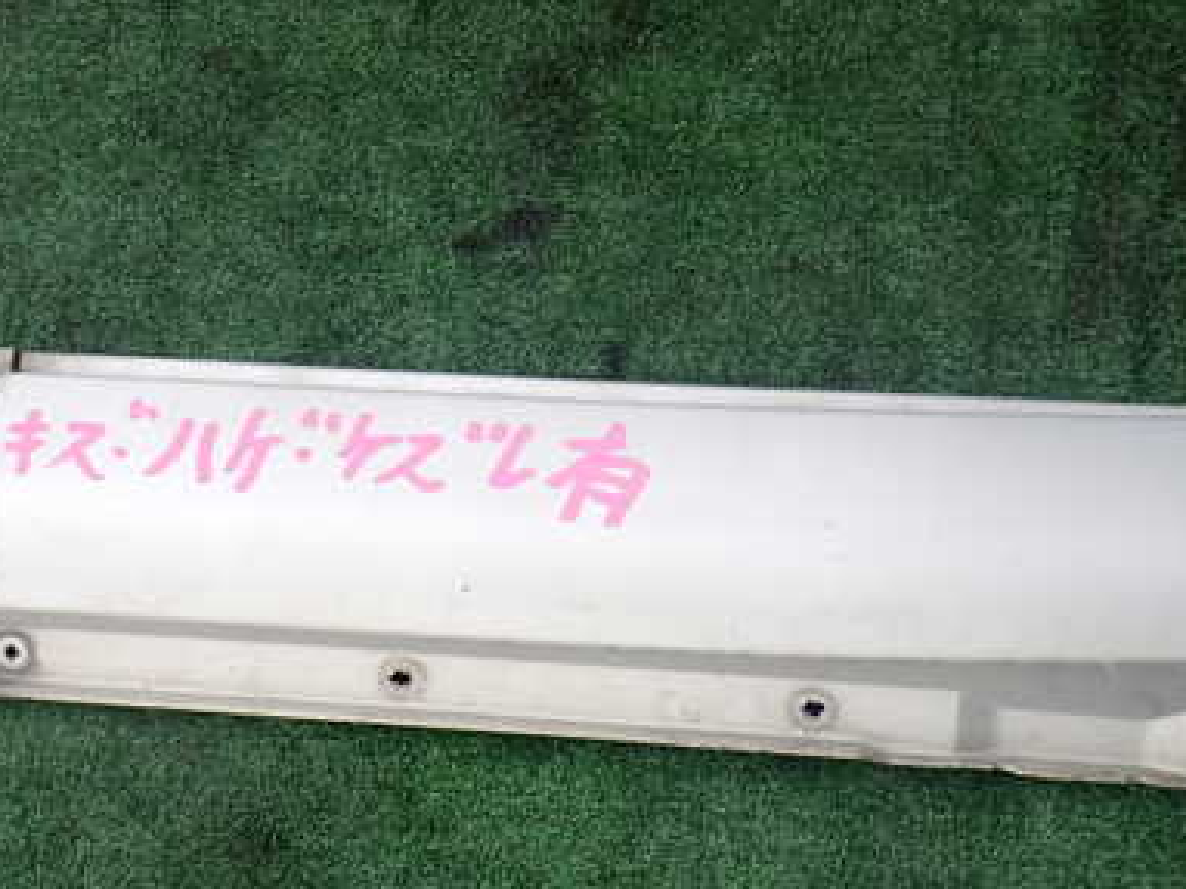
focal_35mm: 47
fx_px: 1610
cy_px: 496
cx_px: 564
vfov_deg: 30.8
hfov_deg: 40.4
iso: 100
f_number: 3.2
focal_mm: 5.4
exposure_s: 1/250
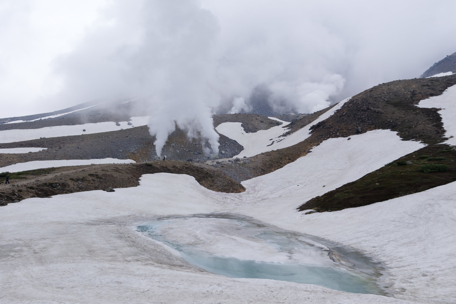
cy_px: 152
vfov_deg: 47.9
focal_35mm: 27
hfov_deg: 67.4
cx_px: 228
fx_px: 342
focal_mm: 18
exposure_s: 1/320
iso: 125
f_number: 5.6
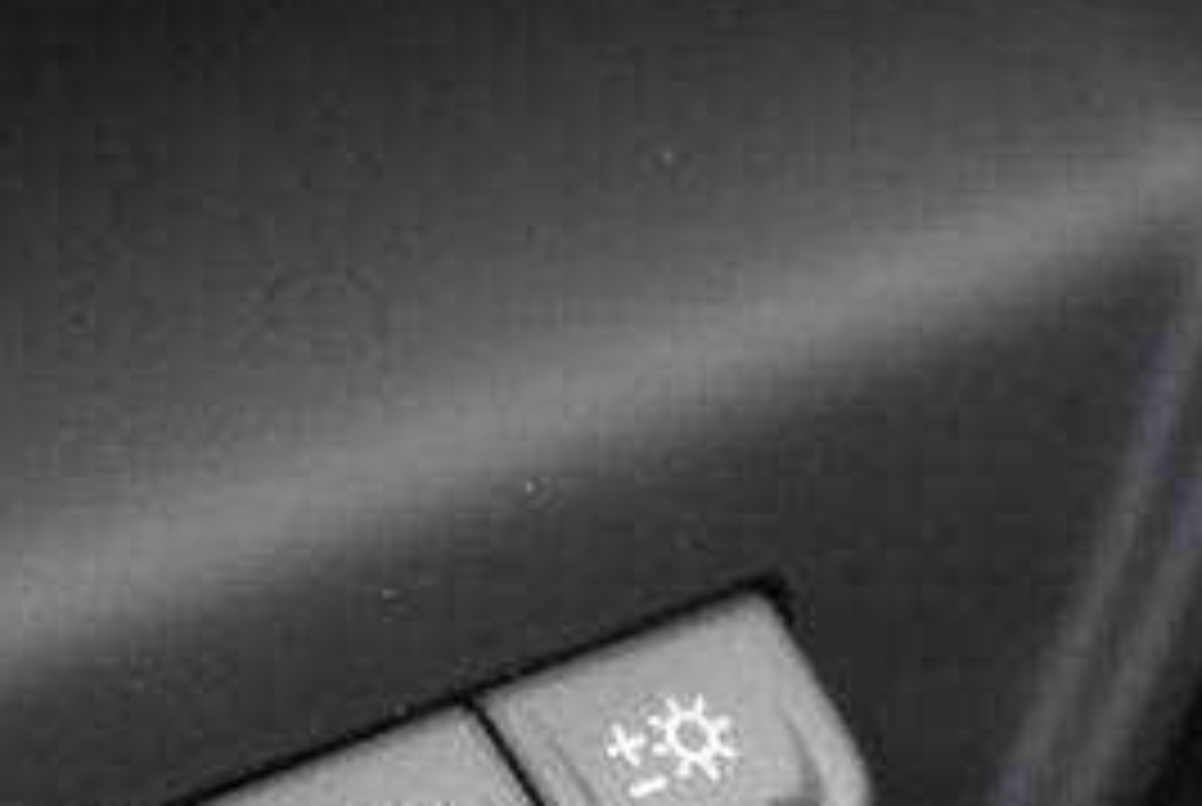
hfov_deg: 17.8
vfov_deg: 11.7
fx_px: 3846
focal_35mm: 115
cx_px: 527
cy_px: 937
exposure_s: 1/800
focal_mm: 32
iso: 2500
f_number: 5
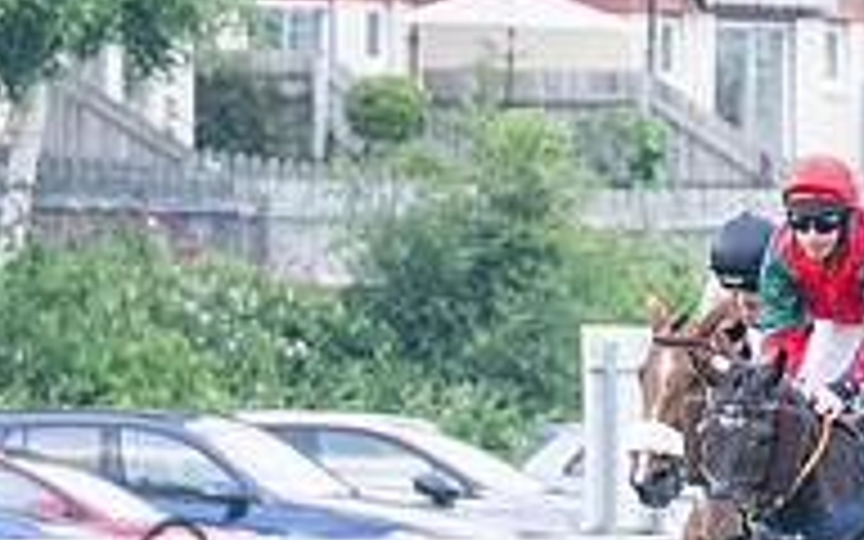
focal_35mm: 1058
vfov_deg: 1.2
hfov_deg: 2.0
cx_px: 999
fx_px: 24913
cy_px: 425
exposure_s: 1/800
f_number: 4
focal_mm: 155
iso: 800
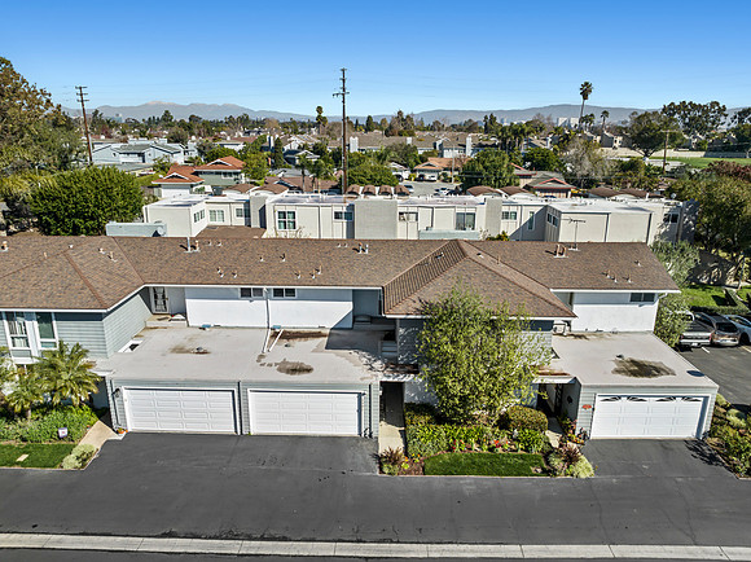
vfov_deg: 56.7
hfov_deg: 71.6
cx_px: 376
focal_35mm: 24
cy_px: 281
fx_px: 520
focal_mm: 12.29
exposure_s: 1/100
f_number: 2.8
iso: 110
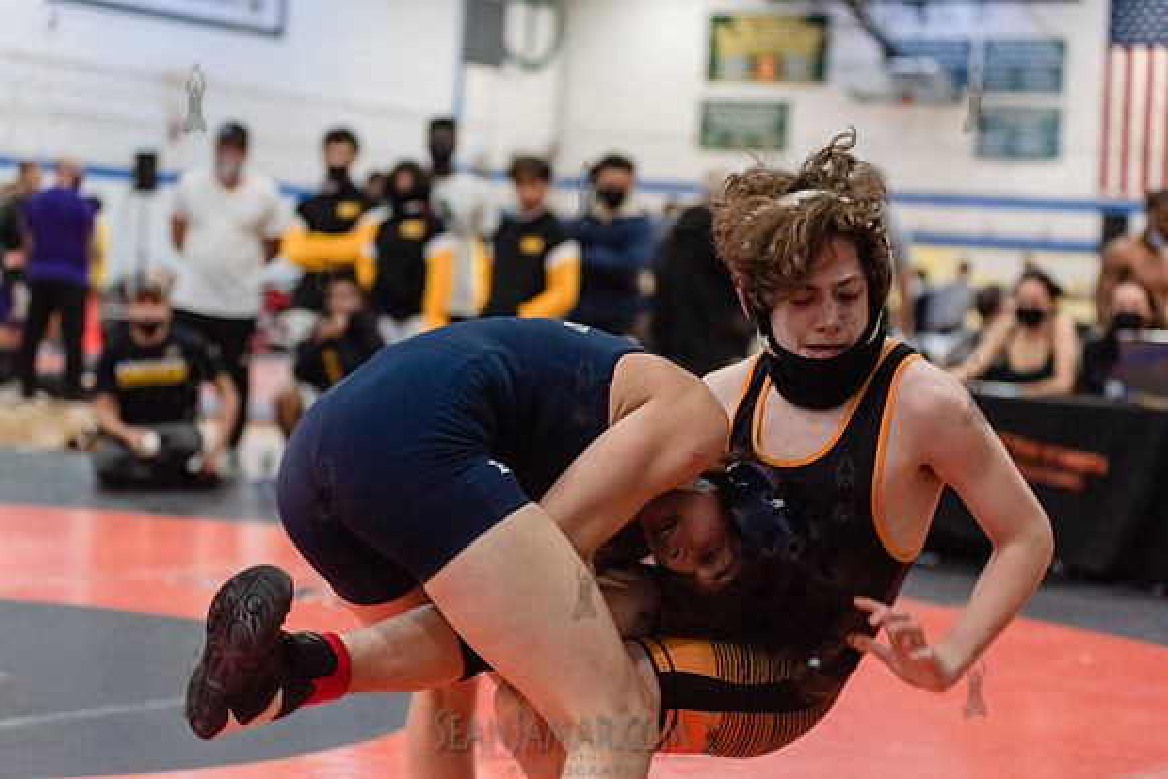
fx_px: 2596
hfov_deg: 25.4
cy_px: 390
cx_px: 584
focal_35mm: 80
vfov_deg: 17.1
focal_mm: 80
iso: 4000
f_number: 3.5
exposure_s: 1/400
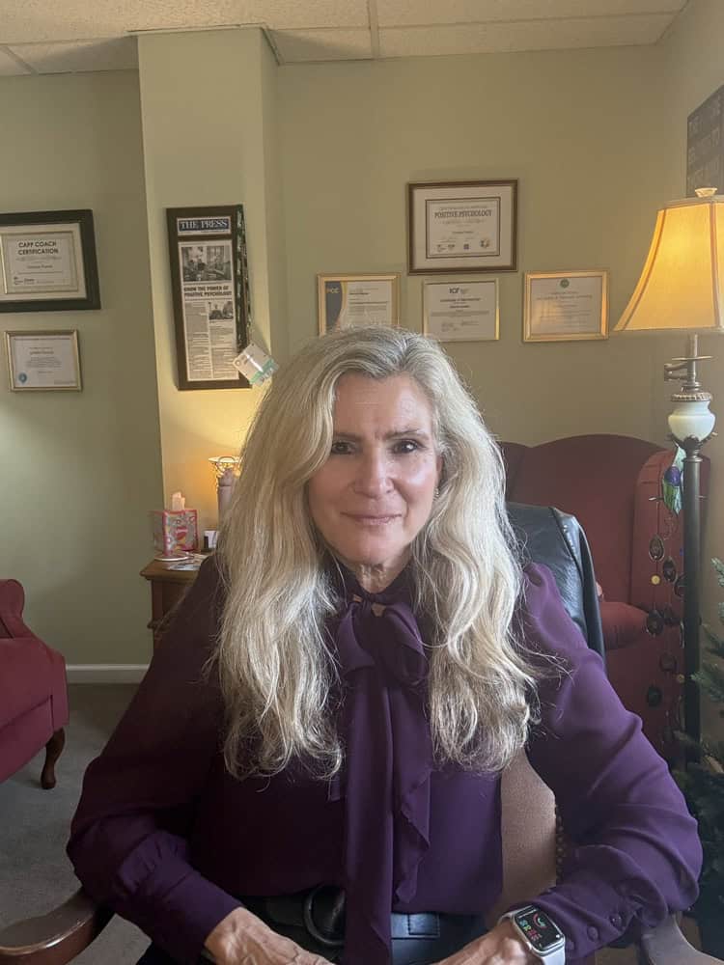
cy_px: 482
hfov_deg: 46.8
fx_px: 837
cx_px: 362
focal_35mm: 30
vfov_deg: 60.0
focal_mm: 2.7
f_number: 1.9
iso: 80
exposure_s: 1/58
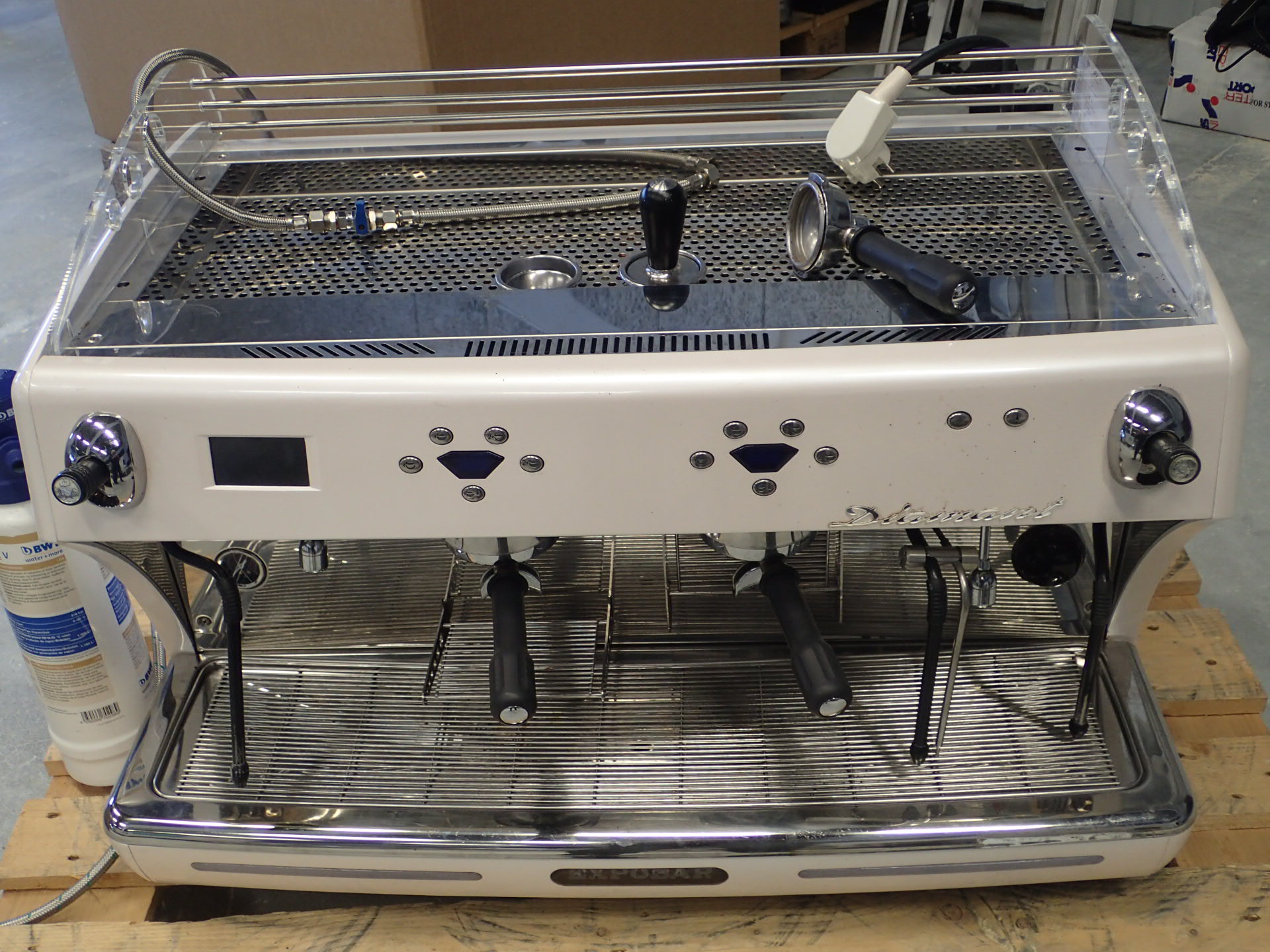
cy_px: 476
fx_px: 1394
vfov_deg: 37.7
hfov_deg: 49.0
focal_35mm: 38
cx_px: 635
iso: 200
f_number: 2.7
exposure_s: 1/50
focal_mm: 6.86
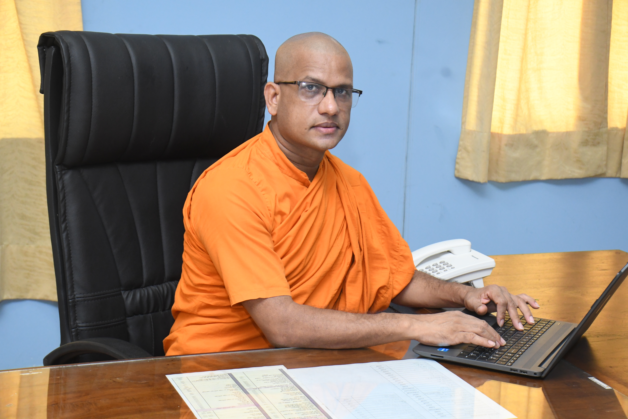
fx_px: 1256
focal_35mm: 72
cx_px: 314
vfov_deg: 18.9
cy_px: 210
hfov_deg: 28.1
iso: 2000
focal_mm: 48
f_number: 7.1
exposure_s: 1/100
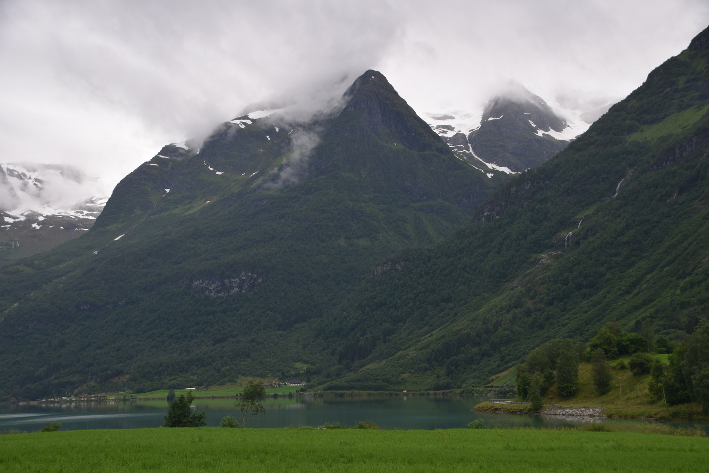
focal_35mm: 51
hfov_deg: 38.9
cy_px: 236
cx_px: 354
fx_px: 1004
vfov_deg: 26.5
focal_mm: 34
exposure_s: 1/320
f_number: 9
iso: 200
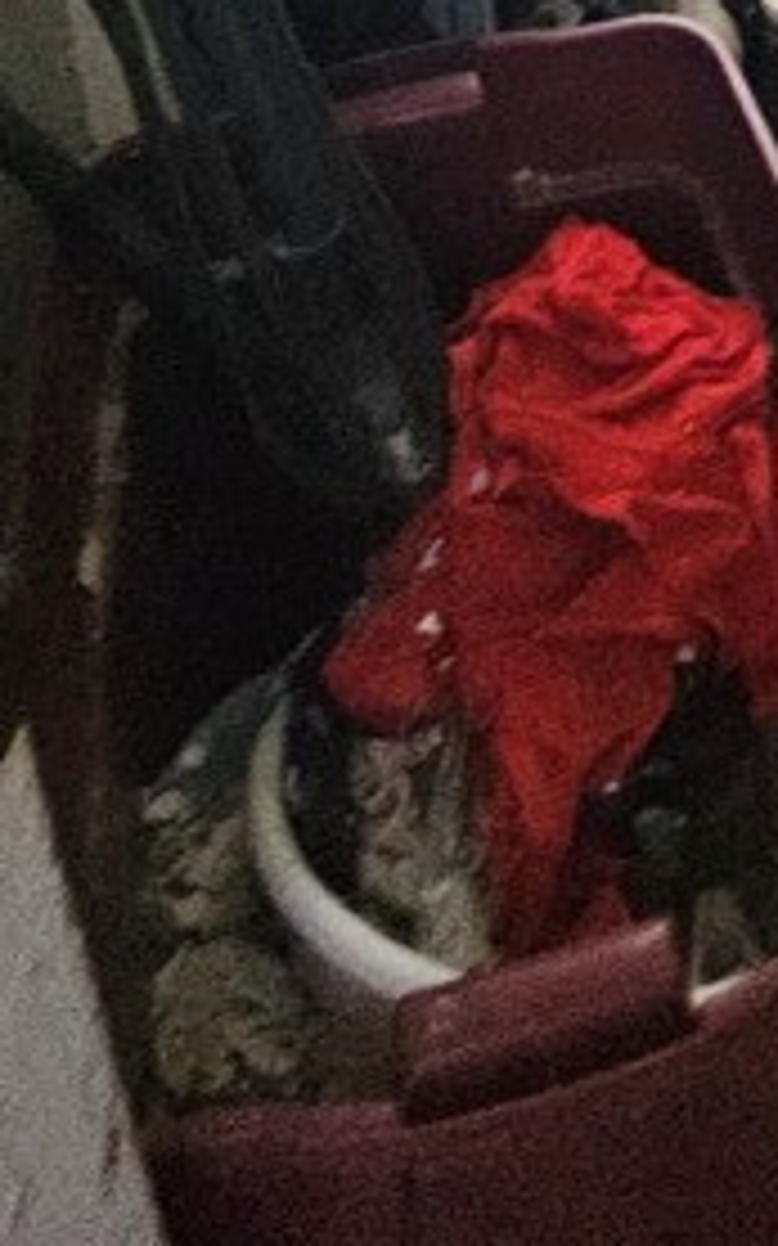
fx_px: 1731
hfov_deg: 24.9
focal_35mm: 51
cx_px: 612
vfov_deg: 24.8
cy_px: -810
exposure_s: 1/30
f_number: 2.2
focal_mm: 2.2
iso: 500
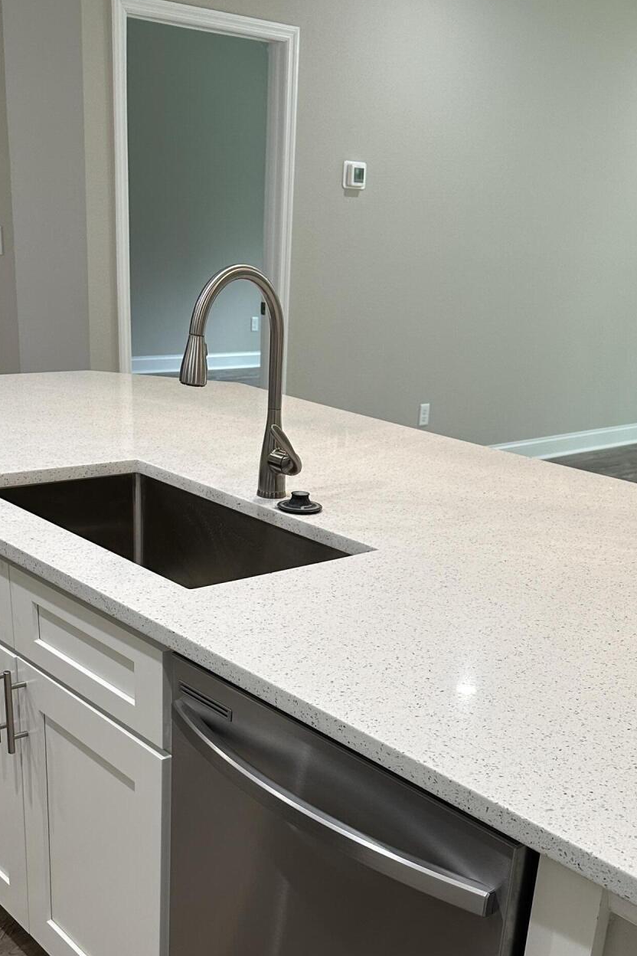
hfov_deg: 33.4
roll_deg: -3.0
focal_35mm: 40
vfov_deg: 47.2
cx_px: 335
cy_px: 681
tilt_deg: -24.4
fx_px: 1062
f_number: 1.78
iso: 160
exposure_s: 1/120
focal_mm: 6.86
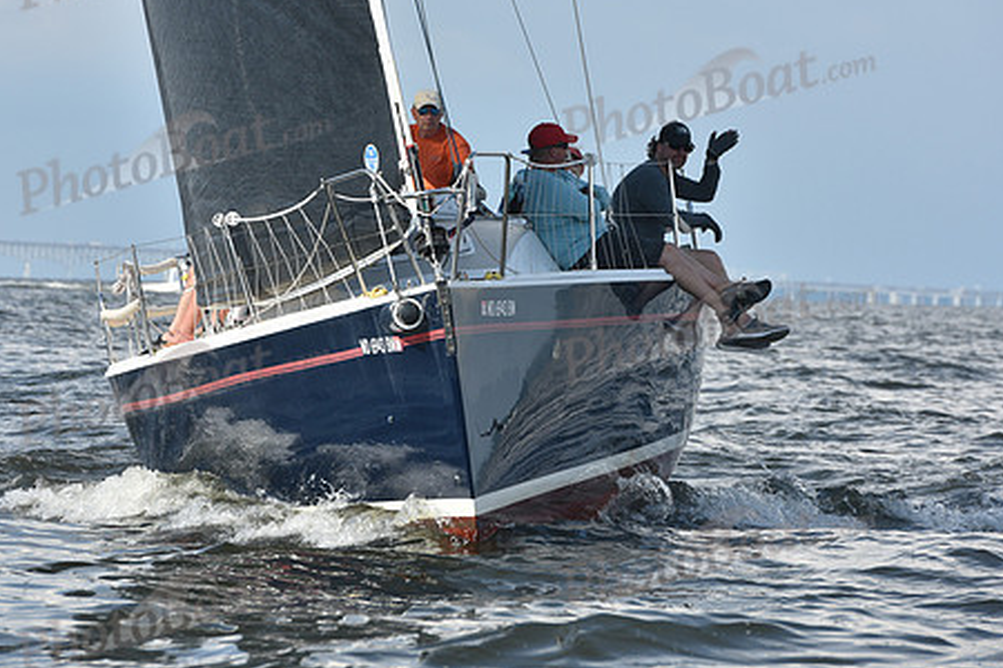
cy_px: 242
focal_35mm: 258
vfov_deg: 5.3
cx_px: 448
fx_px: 7188
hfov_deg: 8.0
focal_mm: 200
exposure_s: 1/1000
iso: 250
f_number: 8
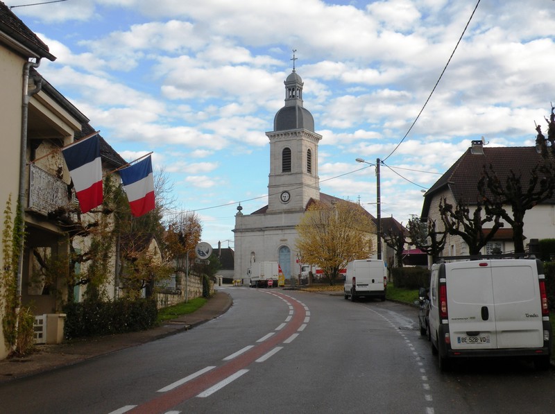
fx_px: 672
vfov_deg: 34.2
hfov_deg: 44.9
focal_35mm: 42
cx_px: 278
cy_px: 207
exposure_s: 1/185
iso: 64
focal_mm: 7.4
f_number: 5
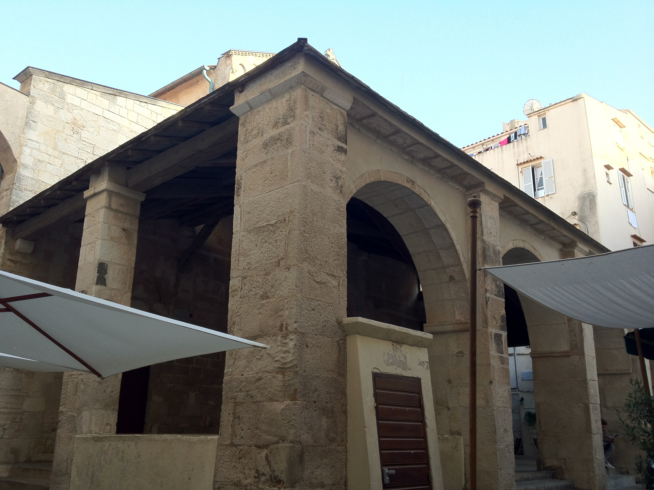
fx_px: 661
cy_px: 245
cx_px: 327
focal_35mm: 35
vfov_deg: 40.7
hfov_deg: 52.6
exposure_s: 1/204
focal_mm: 4.28
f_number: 2.4
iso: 64
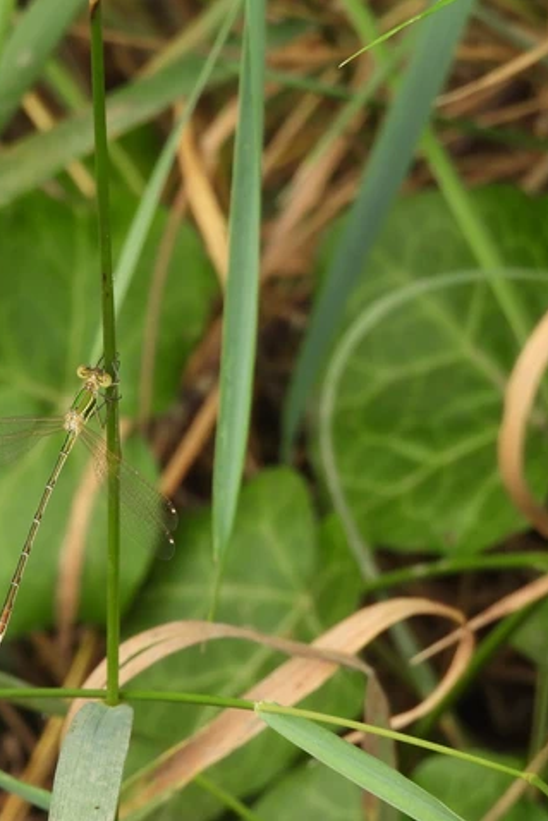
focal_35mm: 766
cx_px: 86
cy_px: 410
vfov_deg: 2.7
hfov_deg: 1.8
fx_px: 17476
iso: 200
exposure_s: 1/160
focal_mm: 98.1
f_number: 5.6
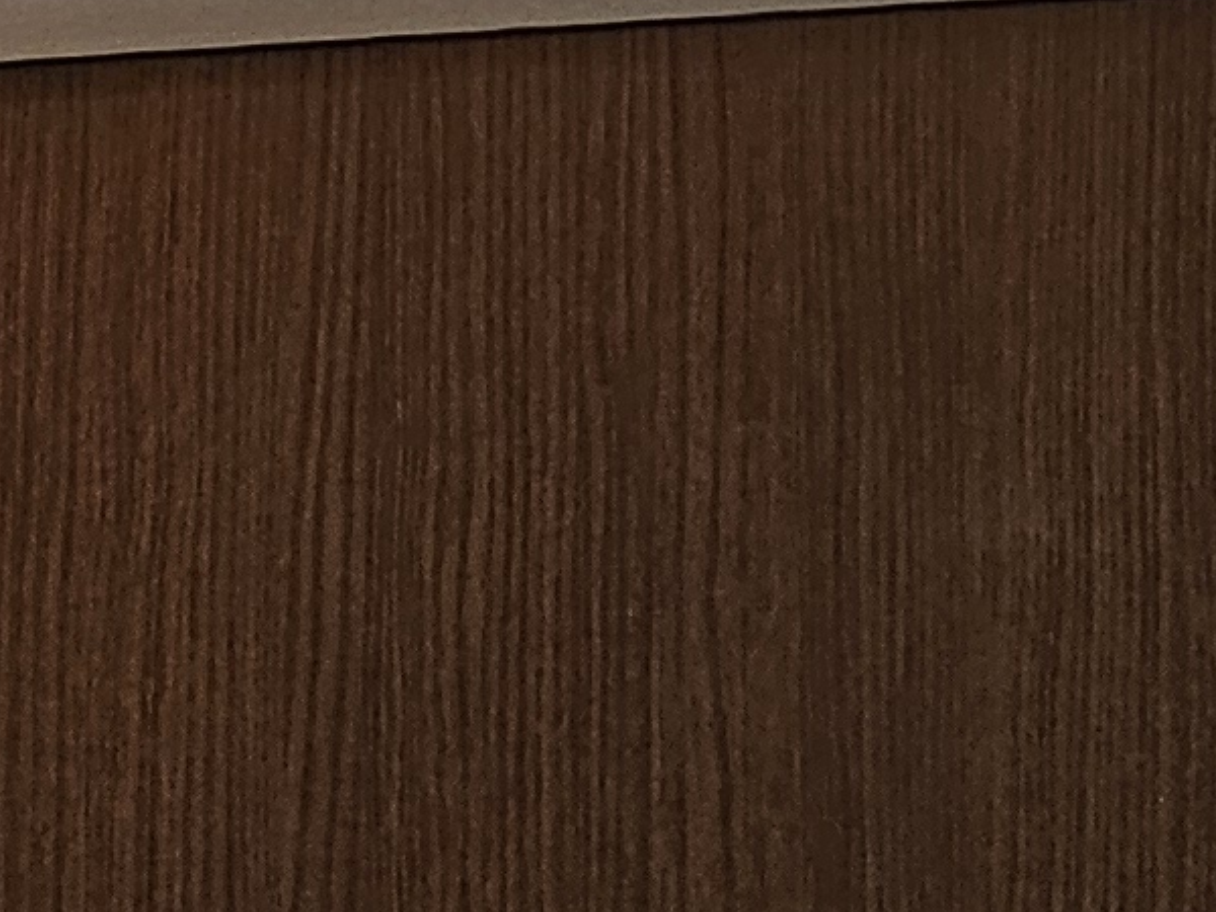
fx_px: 5621
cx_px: 948
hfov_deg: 12.3
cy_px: -1475
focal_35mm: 160
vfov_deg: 8.3
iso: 320
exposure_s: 1/120
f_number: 1.8
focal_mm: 5
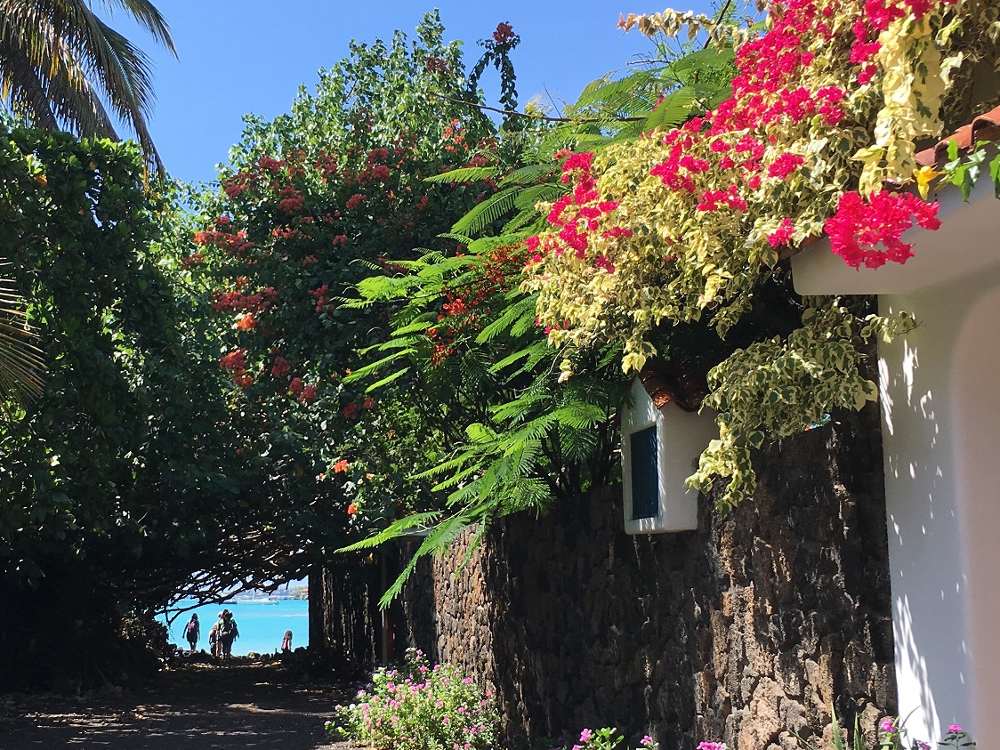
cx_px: 342
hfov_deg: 36.5
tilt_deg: +8.3
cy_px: 383
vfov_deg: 28.0
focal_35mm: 52
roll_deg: +0.1
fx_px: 1502
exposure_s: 1/855
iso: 25
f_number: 2.2
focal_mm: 4.15
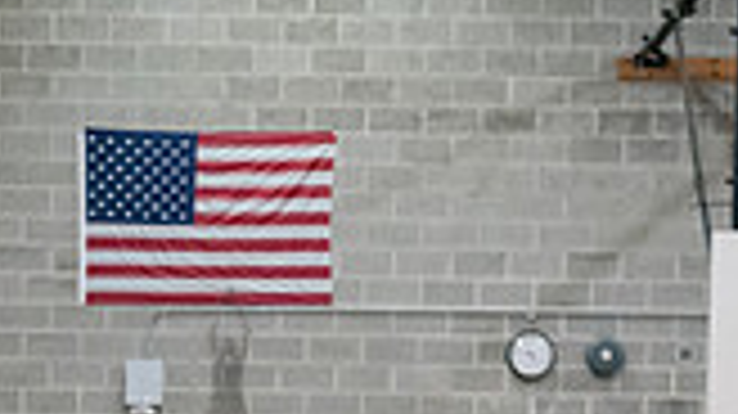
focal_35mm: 130
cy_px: 799
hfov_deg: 16.5
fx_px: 2542
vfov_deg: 8.8
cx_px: 225
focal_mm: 35
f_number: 3.5
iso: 8000
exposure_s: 1/500
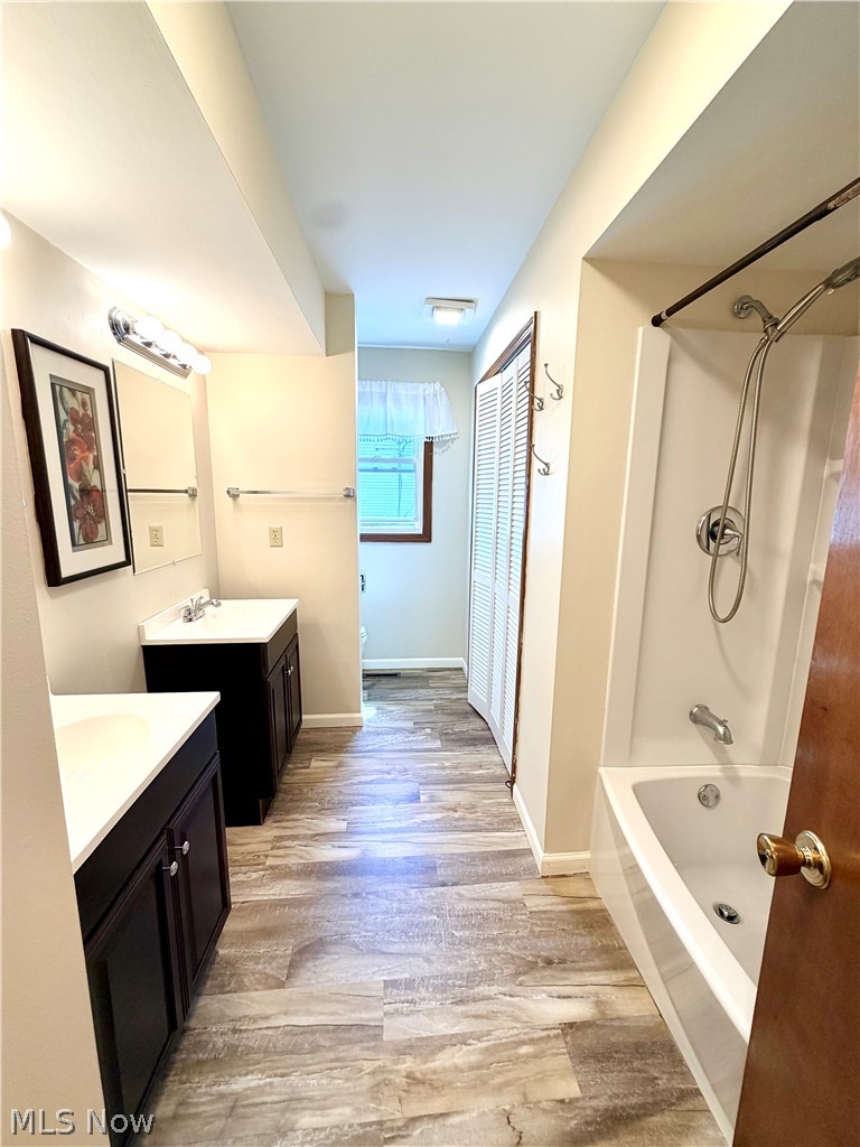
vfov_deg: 102.1
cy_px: 574
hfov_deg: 85.7
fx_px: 464
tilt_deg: -10.2
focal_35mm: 14
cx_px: 430
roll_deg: -0.7
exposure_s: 1/120
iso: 100
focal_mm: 2.22
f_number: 2.2
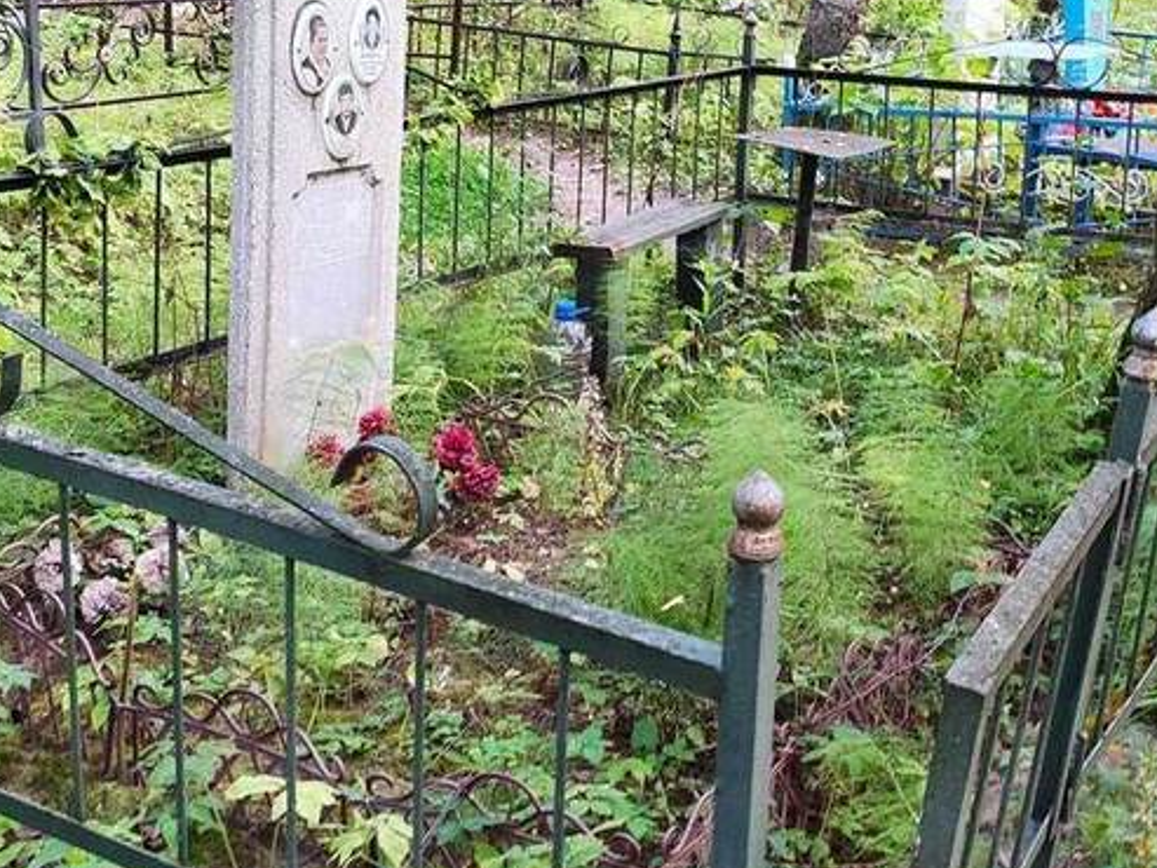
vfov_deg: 26.9
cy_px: 303
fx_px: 1805
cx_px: 662
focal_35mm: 54
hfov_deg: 35.5
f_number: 1.75
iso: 164
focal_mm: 4.77
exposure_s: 1/50
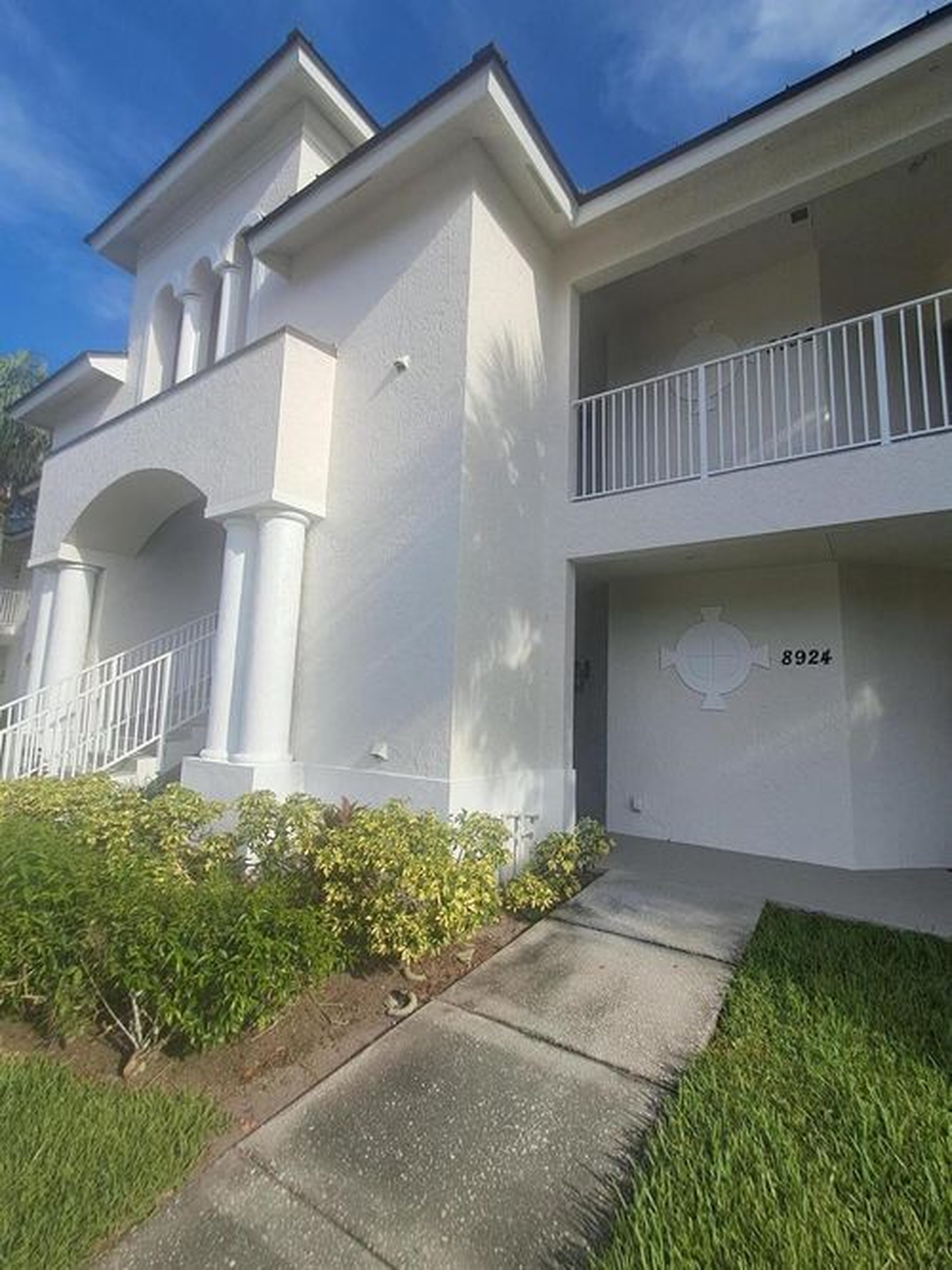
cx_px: 476
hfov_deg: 78.1
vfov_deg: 94.5
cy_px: 635
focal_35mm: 16
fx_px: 587
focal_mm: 1.64
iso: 40
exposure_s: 1/1110
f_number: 2.2
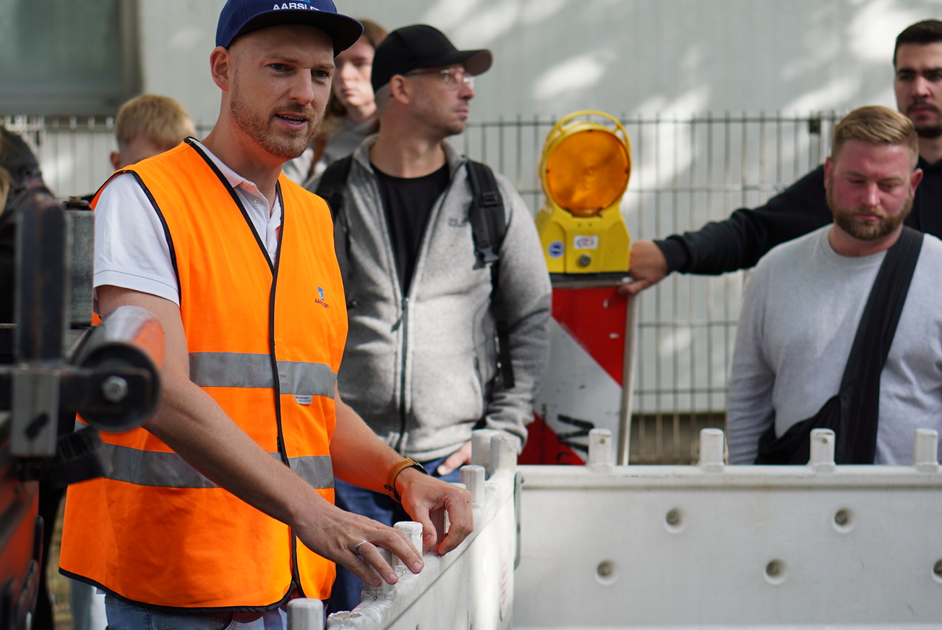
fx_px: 2435
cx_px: 431
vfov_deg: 14.7
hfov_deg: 21.9
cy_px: 315
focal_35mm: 93
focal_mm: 50
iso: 100
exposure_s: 1/1000
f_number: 2.2
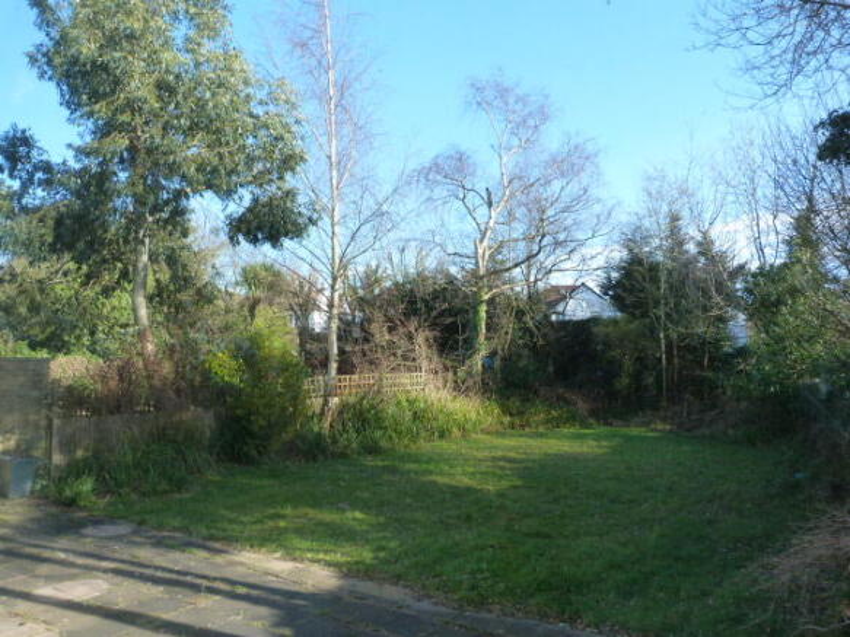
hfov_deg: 69.4
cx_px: 425
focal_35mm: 25
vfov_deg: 54.9
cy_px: 318
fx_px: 614
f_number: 4
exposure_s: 1/125
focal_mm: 4.5
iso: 125
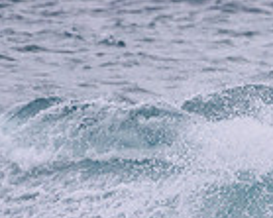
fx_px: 19354
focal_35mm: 2397
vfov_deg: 0.6
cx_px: 440
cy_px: 153
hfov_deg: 0.8
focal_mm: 500
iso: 1000
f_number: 5.6
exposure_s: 1/2000
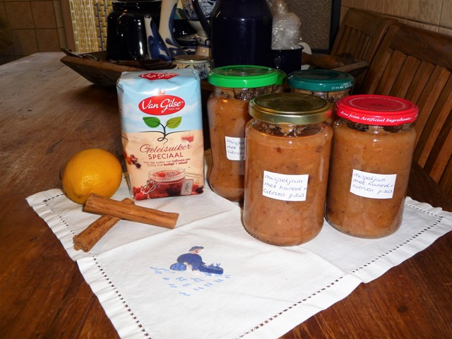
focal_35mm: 34
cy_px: 170
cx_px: 226
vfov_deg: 41.8
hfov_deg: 54.0
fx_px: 444
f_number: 3.6
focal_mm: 5.6
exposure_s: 1/30
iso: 100
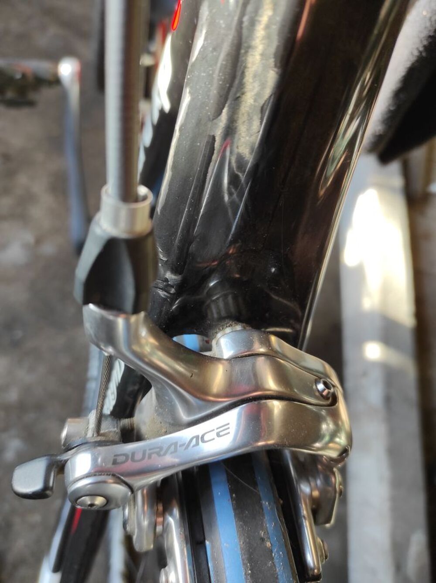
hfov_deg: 54.8
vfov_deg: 69.4
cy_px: 292
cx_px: 218
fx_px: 421
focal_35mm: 25
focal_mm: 5.43
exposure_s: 1/100
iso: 120
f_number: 1.89
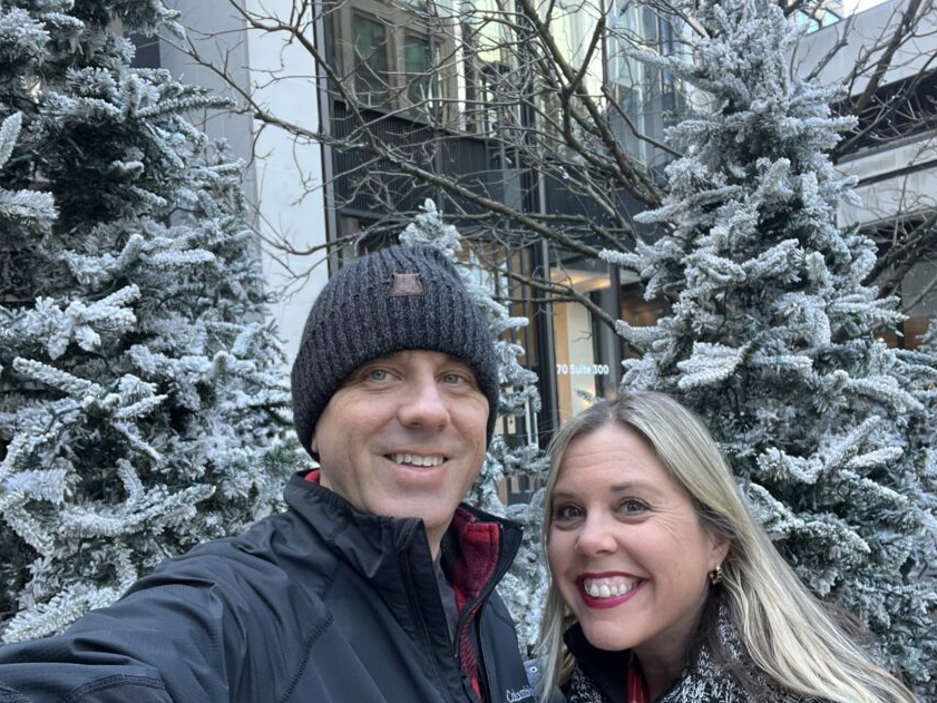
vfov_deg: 49.5
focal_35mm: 28
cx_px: 477
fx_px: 758
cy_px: 410
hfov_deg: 63.4
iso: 125
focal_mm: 2.71
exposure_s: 1/60
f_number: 2.2
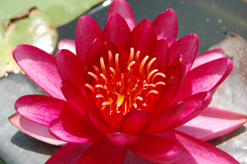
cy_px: 82
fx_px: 566
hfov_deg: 24.6
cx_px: 124
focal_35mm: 82
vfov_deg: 16.5
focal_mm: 55
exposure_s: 1/250
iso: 200
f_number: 8
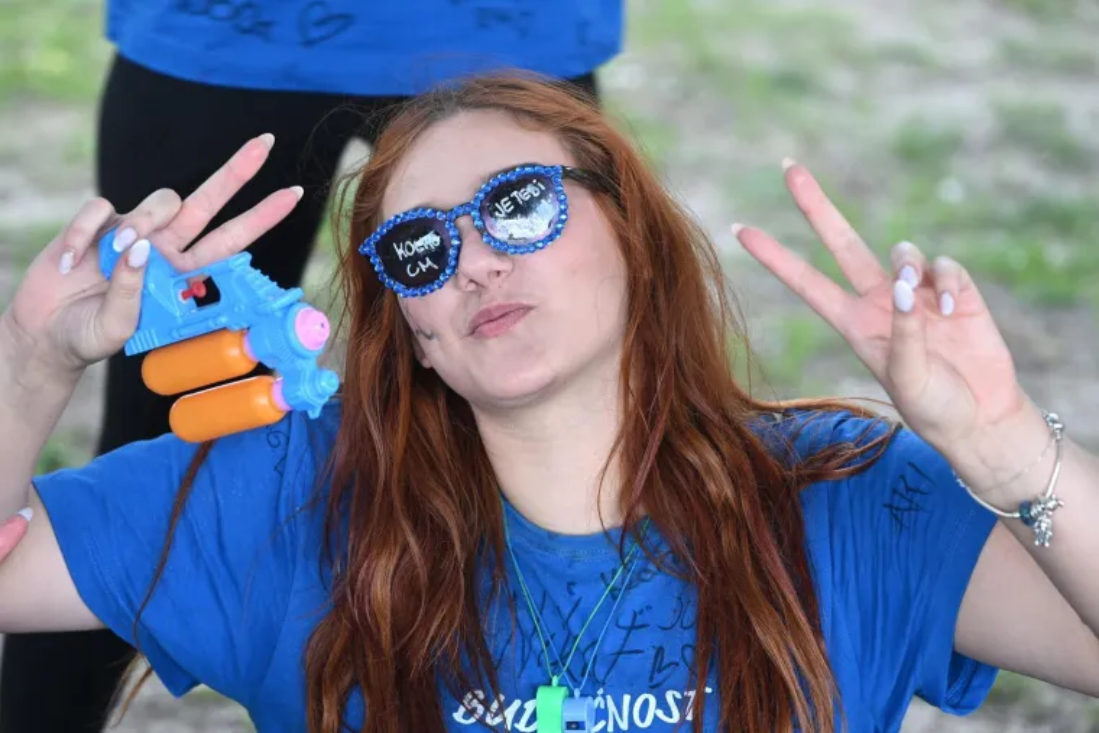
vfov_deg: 7.6
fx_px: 5496
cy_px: 366
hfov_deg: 11.4
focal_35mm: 180
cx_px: 550
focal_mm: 120
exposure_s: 1/60
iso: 200
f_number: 4
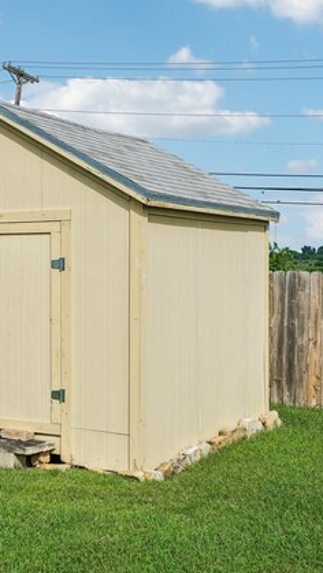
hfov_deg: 21.1
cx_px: 49
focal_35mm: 56
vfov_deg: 37.2
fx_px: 852
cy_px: 291
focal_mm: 35
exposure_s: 1/640
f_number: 8
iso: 200
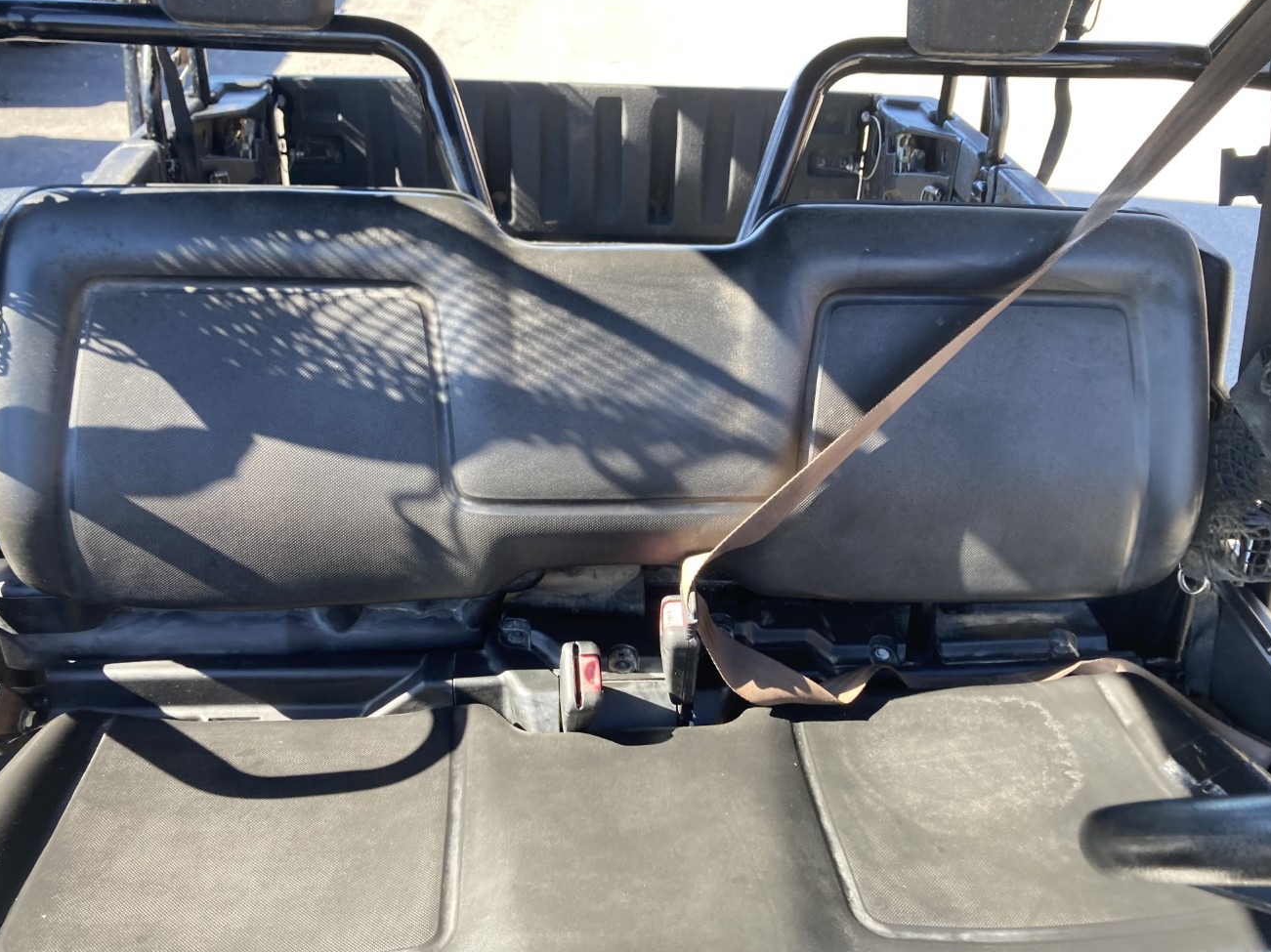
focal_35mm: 31
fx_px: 1138
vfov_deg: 45.4
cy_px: 472
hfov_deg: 58.4
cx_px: 652
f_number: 1.8
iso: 32
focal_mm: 3.99
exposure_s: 1/121
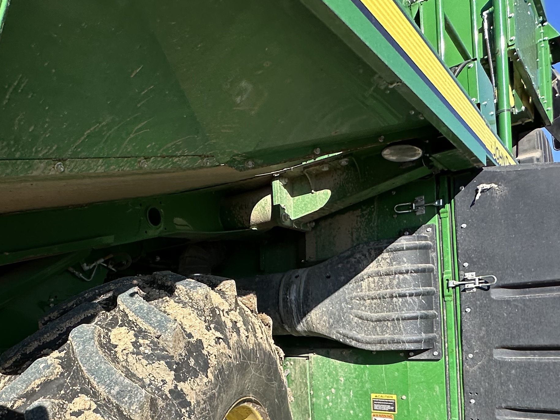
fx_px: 502
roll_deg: +2.6
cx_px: 161
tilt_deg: -2.5
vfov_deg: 43.5
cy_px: 331
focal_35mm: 31
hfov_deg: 56.3
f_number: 2.2
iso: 40
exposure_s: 1/831
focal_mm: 2.22
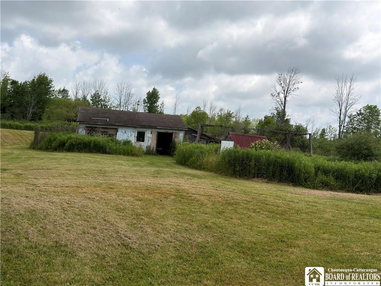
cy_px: 143
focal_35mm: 35
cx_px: 190
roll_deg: -5.3
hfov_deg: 52.6
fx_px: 385
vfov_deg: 40.7
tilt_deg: +0.8
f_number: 1.78
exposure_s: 1/5236
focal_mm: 6.76
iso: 64
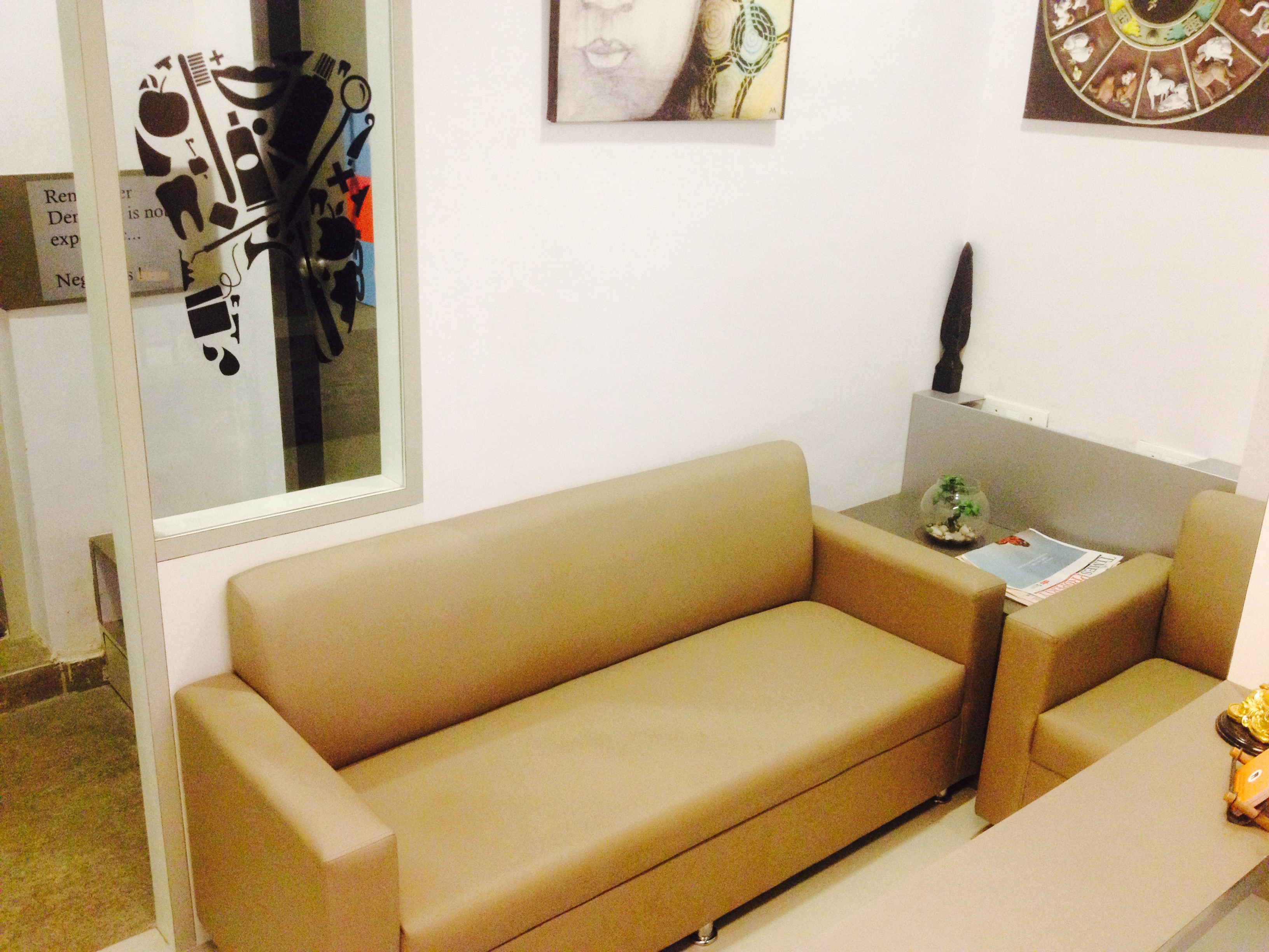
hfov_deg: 52.6
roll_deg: -2.6
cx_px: 634
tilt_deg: -19.8
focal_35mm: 35
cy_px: 476
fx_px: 1283
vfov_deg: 40.7
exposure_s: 1/20
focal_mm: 4.28
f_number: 2.4
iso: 250
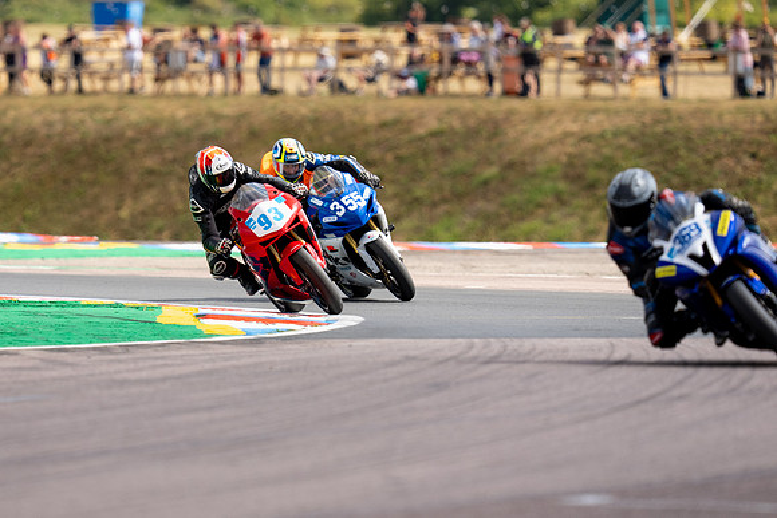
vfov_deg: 2.7
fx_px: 11061
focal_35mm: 512
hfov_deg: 4.0
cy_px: 250
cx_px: 279
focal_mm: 400
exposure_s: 1/500
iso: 64
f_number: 4
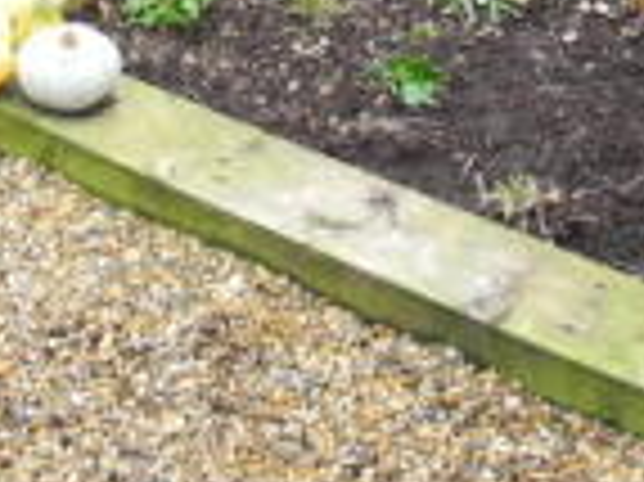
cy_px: -457
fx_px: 2119
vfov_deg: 11.7
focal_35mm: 114
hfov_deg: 17.1
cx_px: 119
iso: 185
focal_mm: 6
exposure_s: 1/30
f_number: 2.8
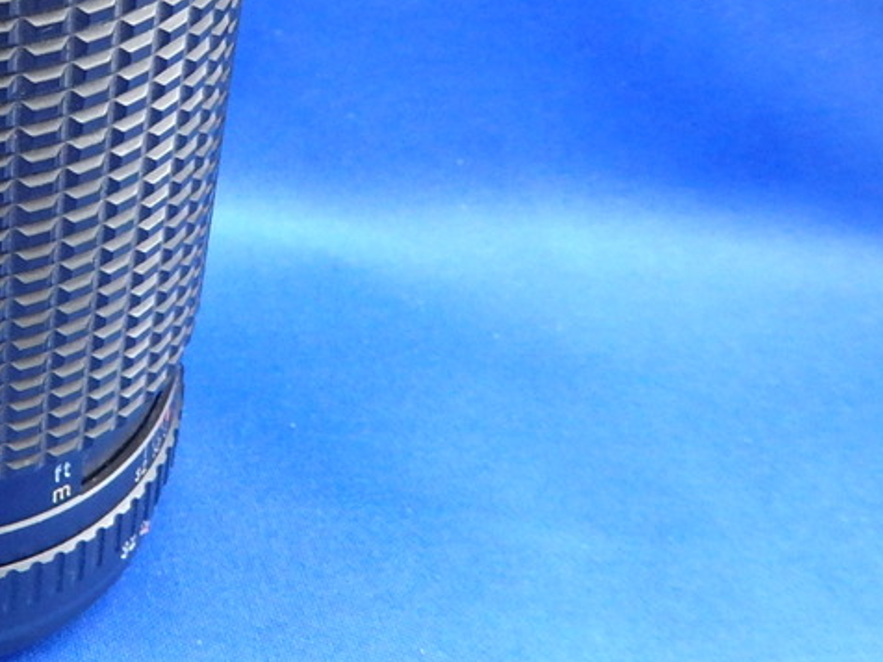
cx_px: -132
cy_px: -9
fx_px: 1607
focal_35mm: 63
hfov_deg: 27.6
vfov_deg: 22.3
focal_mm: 4.5
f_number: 3
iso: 640
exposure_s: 1/30
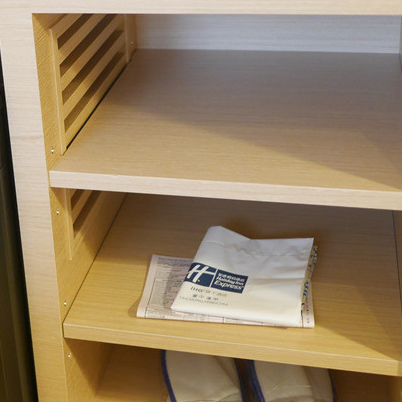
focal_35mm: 66
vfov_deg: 25.9
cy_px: 120
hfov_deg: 25.6
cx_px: 71
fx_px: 867
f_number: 1.7
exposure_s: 1/60
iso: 1000
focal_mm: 15
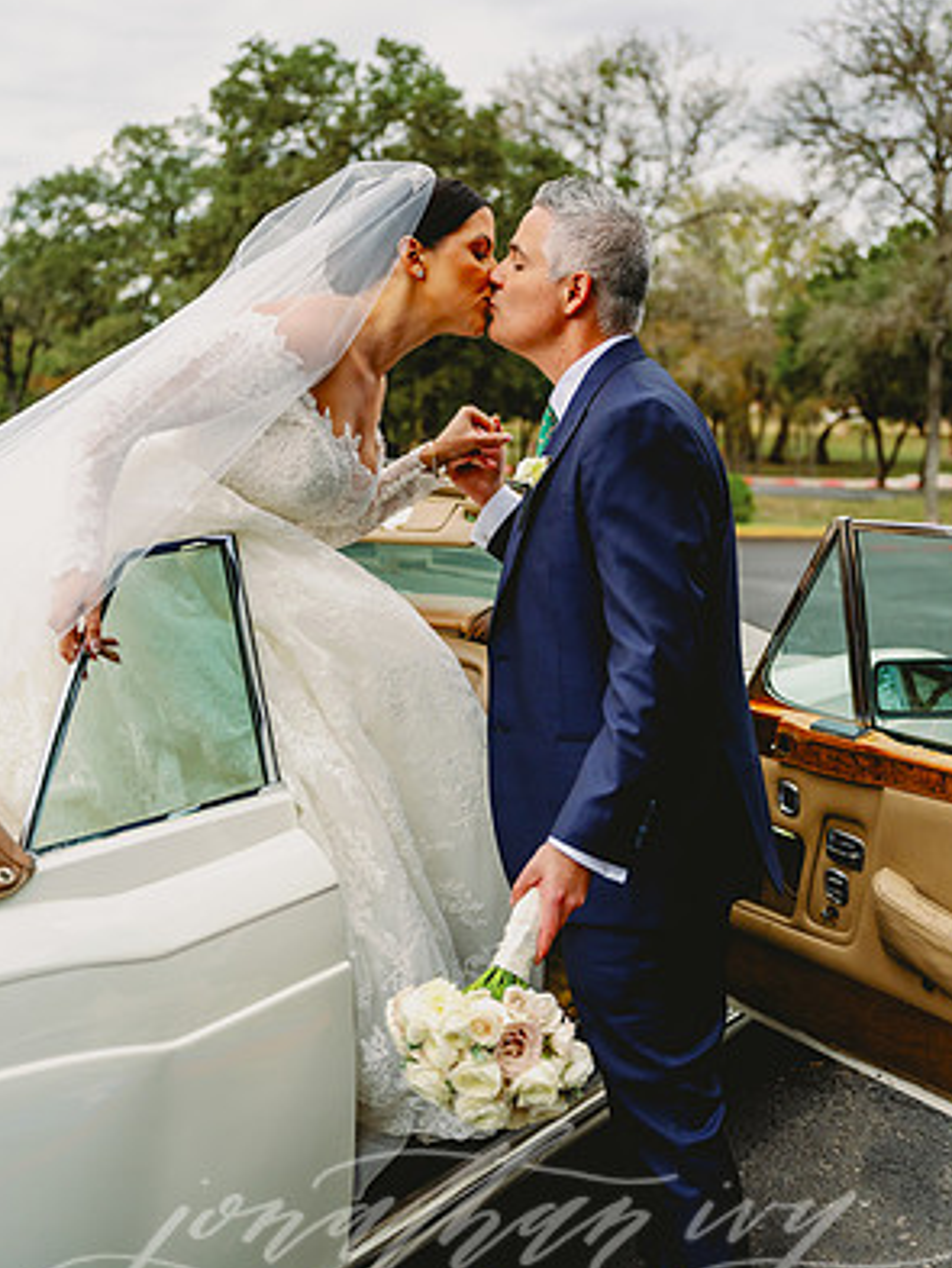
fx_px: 1613
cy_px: 623
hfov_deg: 32.9
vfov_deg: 42.9
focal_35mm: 44
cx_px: 478
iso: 500
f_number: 2.8
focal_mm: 40
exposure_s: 1/2500
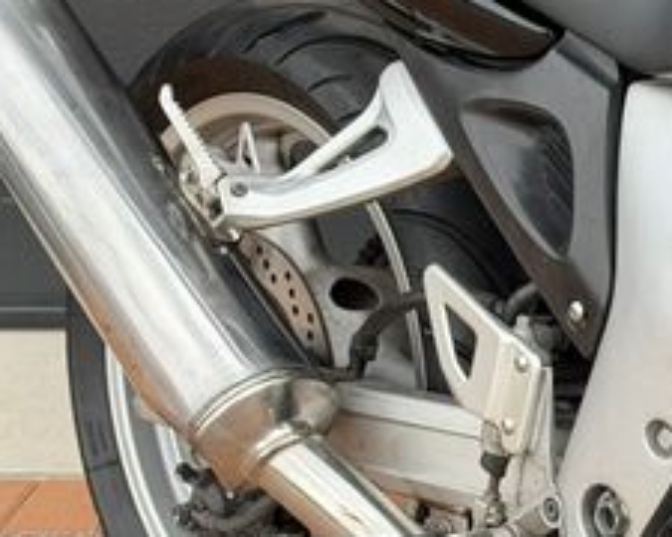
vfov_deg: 11.6
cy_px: 361
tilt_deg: -27.6
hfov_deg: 14.2
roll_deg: +4.1
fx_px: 2645
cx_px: 690
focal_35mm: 133
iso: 64
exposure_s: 1/975
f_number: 1.78
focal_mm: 6.76
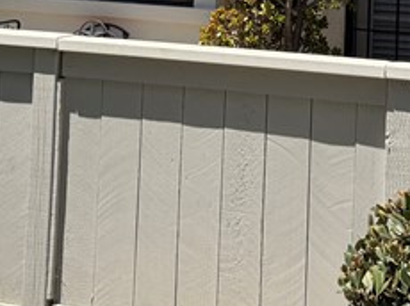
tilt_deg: +0.3
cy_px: -105
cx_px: 228
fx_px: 1266
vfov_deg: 13.3
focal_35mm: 107
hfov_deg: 18.4
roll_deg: -1.8
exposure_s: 1/4049
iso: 80
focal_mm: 6.76
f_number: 1.78
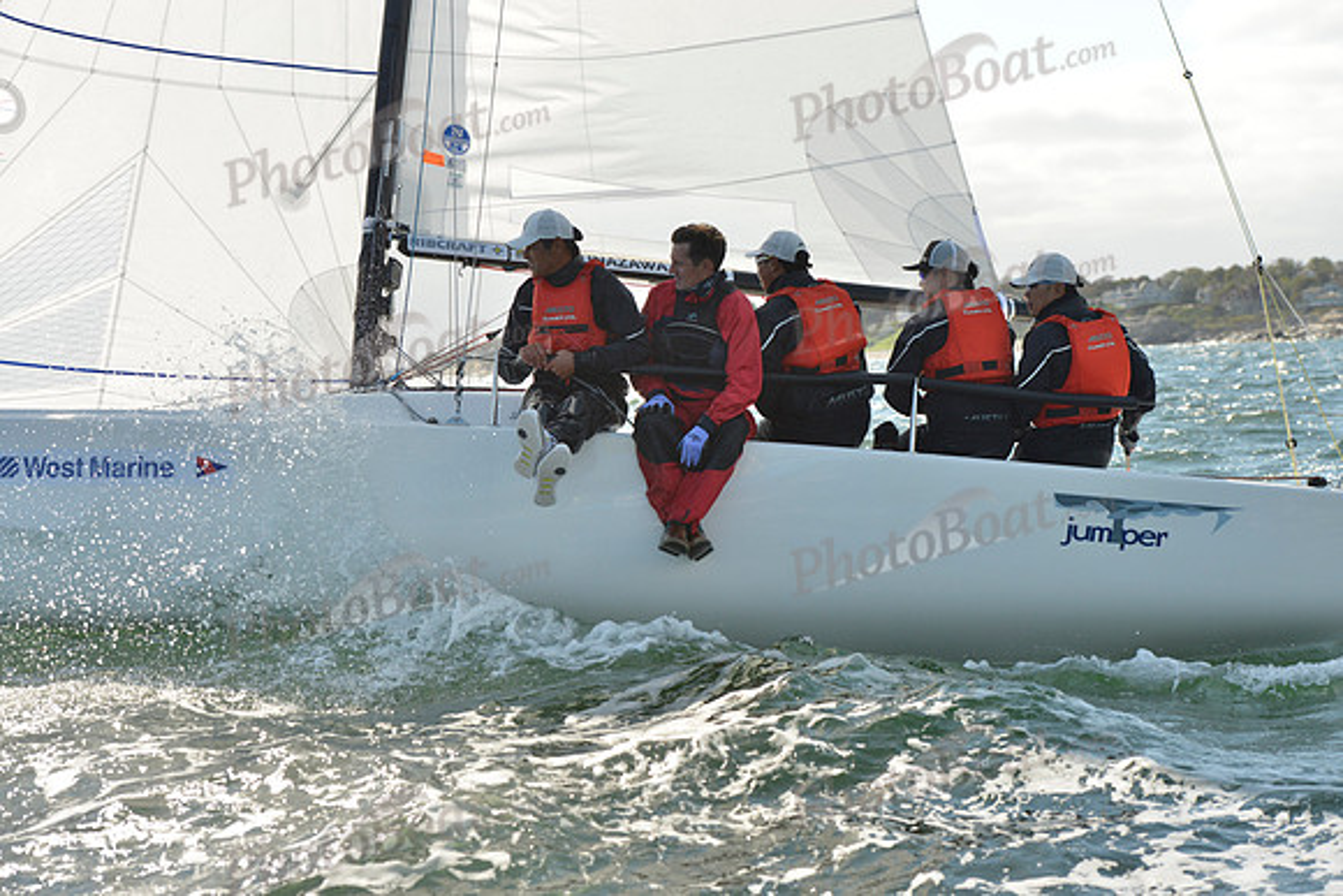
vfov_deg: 17.1
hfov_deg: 25.4
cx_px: 672
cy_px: 448
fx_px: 2985
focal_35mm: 80
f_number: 6.3
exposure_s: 1/1600
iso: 400
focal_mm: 80
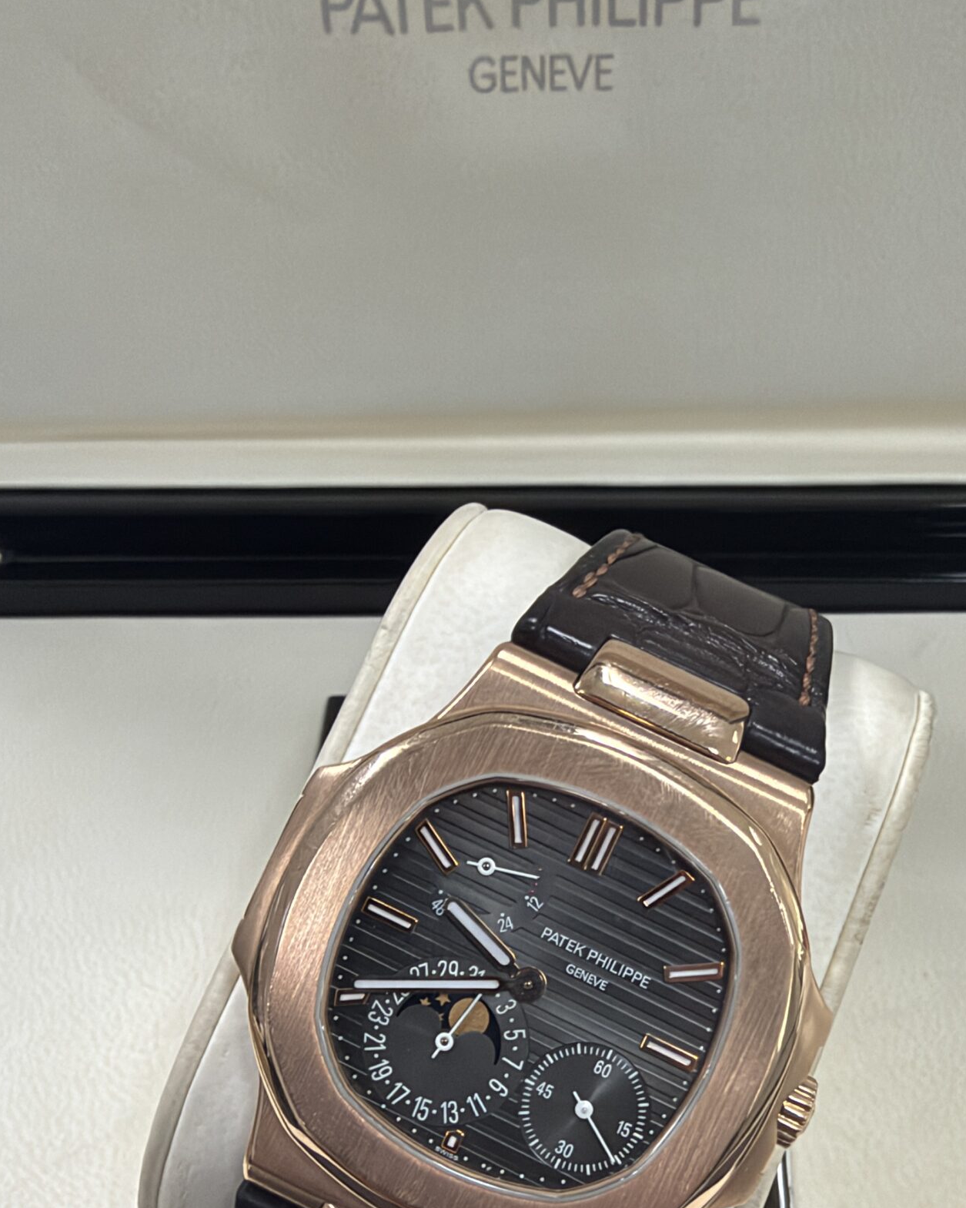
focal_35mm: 43
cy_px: 920
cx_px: 537
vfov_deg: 41.5
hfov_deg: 34.9
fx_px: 1537
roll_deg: +0.6
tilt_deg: -40.3
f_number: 2.2
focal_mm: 2.22
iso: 250
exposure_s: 1/100
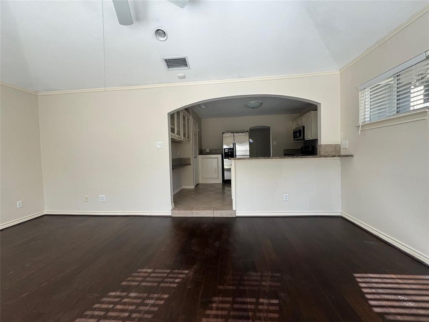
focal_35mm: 14
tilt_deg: -3.0
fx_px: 174
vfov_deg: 85.7
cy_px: 161
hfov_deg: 102.1
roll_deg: +0.9
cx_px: 214
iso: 40
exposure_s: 1/99
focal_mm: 2.22
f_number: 2.2
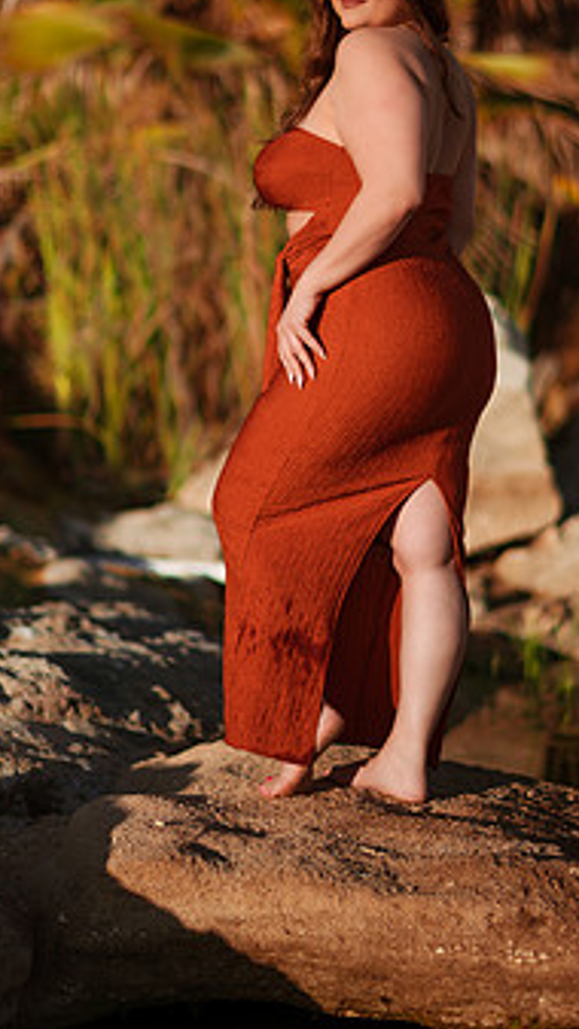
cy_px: 371
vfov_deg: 26.1
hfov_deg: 14.9
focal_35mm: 81
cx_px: 338
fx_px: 2212
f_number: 1.4
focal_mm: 58
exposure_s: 1/8000
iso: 100
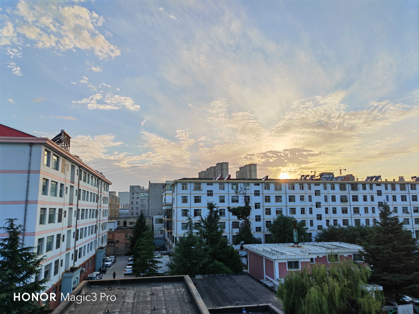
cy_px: 157
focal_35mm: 27
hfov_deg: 65.3
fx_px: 327
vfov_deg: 51.4
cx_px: 210
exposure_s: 1/567
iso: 100
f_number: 1.9
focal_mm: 5.52
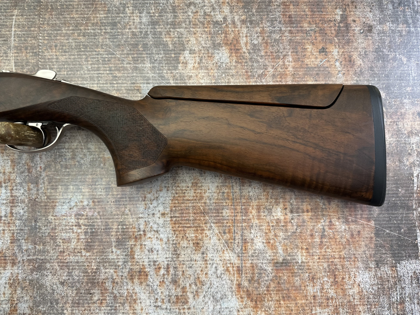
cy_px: 153
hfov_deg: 69.4
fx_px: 303
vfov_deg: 54.9
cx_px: 206
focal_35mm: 25
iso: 160
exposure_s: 1/50
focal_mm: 6.9
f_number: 1.8
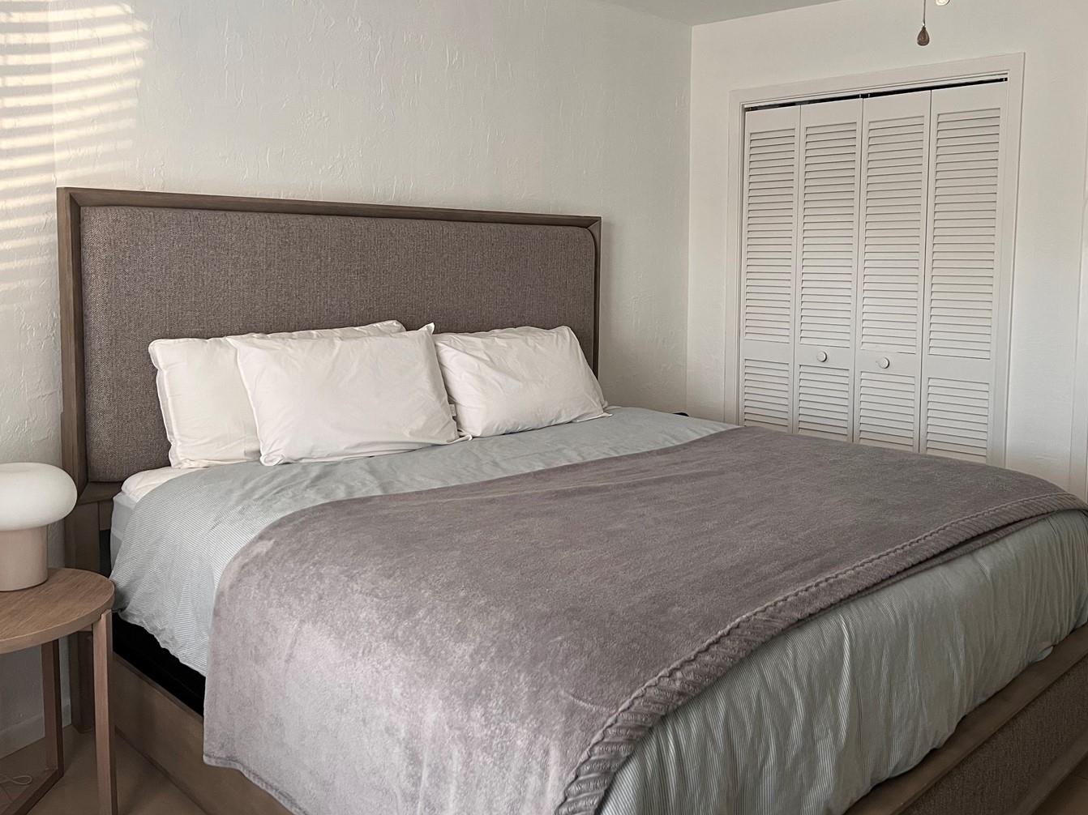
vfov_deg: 45.3
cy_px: 343
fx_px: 974
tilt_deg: -5.6
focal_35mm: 31
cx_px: 636
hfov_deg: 58.0
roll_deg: -0.7
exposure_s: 1/60
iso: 250
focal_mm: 5.7
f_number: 1.5
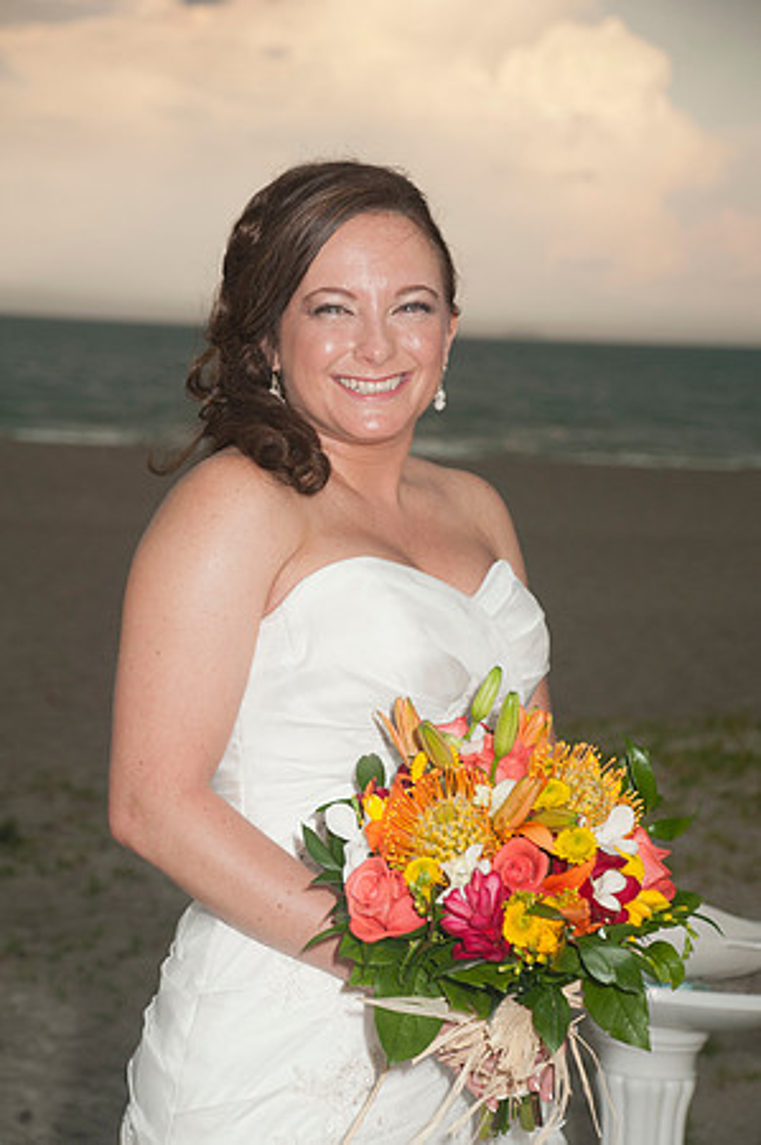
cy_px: 572
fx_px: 3575
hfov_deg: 12.2
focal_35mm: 112
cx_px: 380
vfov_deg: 18.2
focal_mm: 75
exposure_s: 1/200
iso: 400
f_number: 5.6
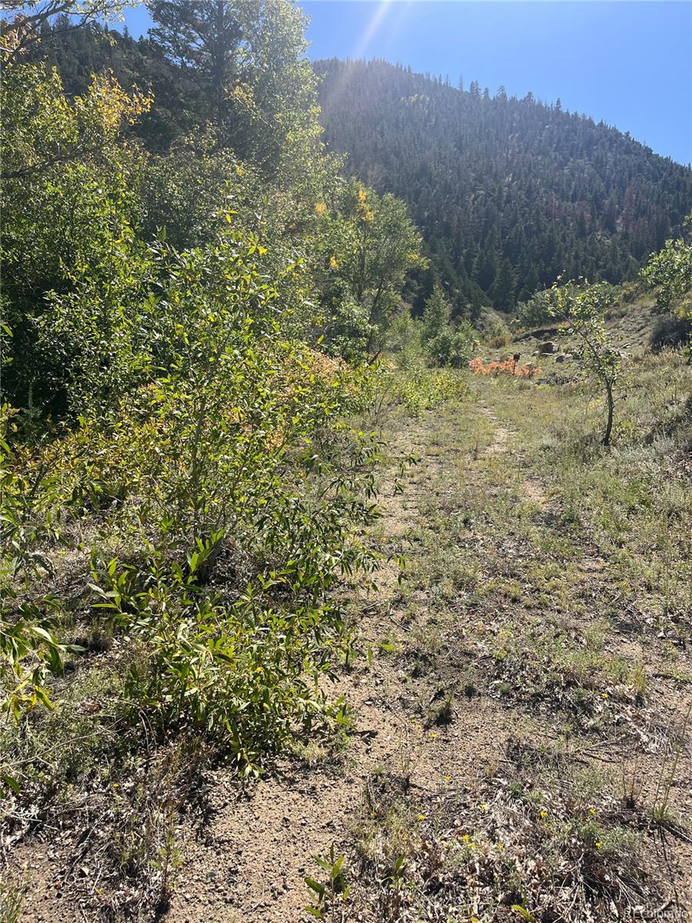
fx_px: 693
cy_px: 462
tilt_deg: -5.3
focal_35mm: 26
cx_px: 346
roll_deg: -1.7
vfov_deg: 67.3
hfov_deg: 53.1
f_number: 1.6
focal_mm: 5.1
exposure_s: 1/2463
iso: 50
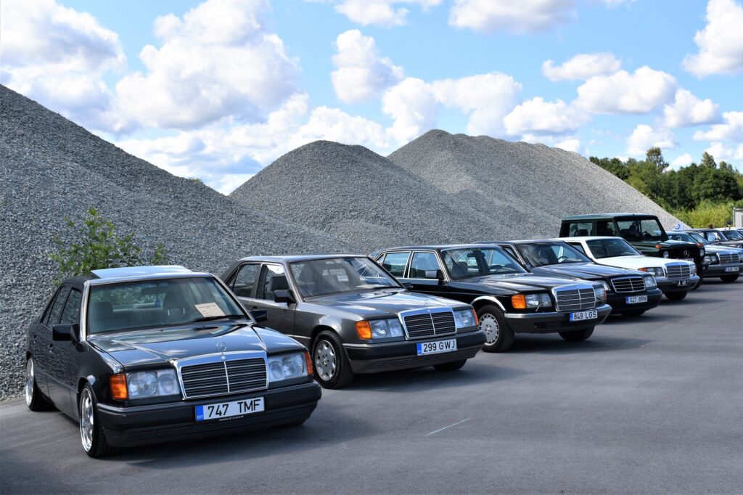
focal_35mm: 39
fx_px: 805
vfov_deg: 34.2
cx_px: 372
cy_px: 248
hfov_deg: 49.6
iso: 100
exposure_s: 1/250
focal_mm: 26
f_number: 8
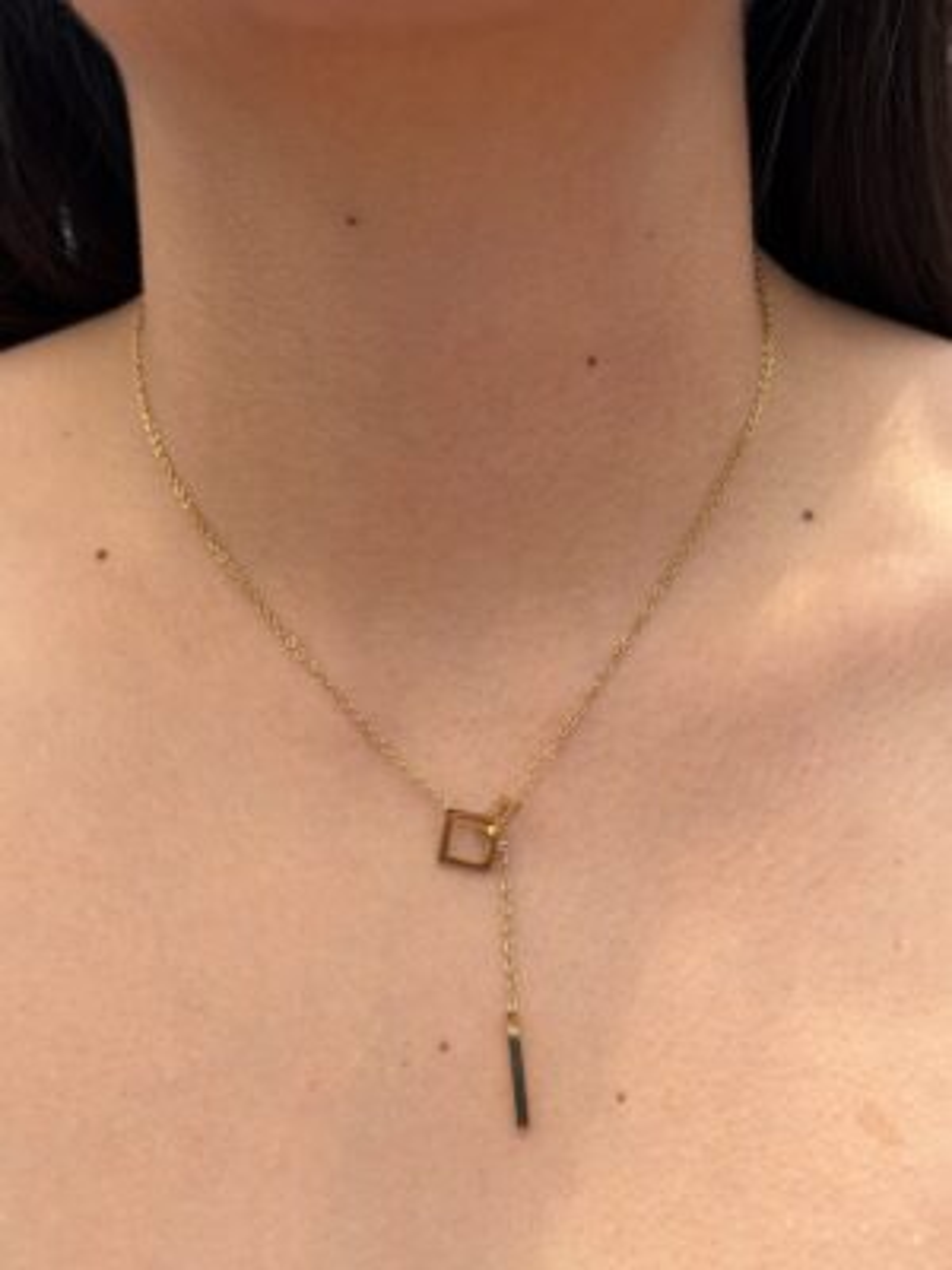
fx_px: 1760
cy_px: 635
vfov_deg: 39.7
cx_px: 476
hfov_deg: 30.3
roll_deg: +0.2
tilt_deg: -6.1
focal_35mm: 48
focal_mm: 6.76
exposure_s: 1/1838
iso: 64
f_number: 1.78
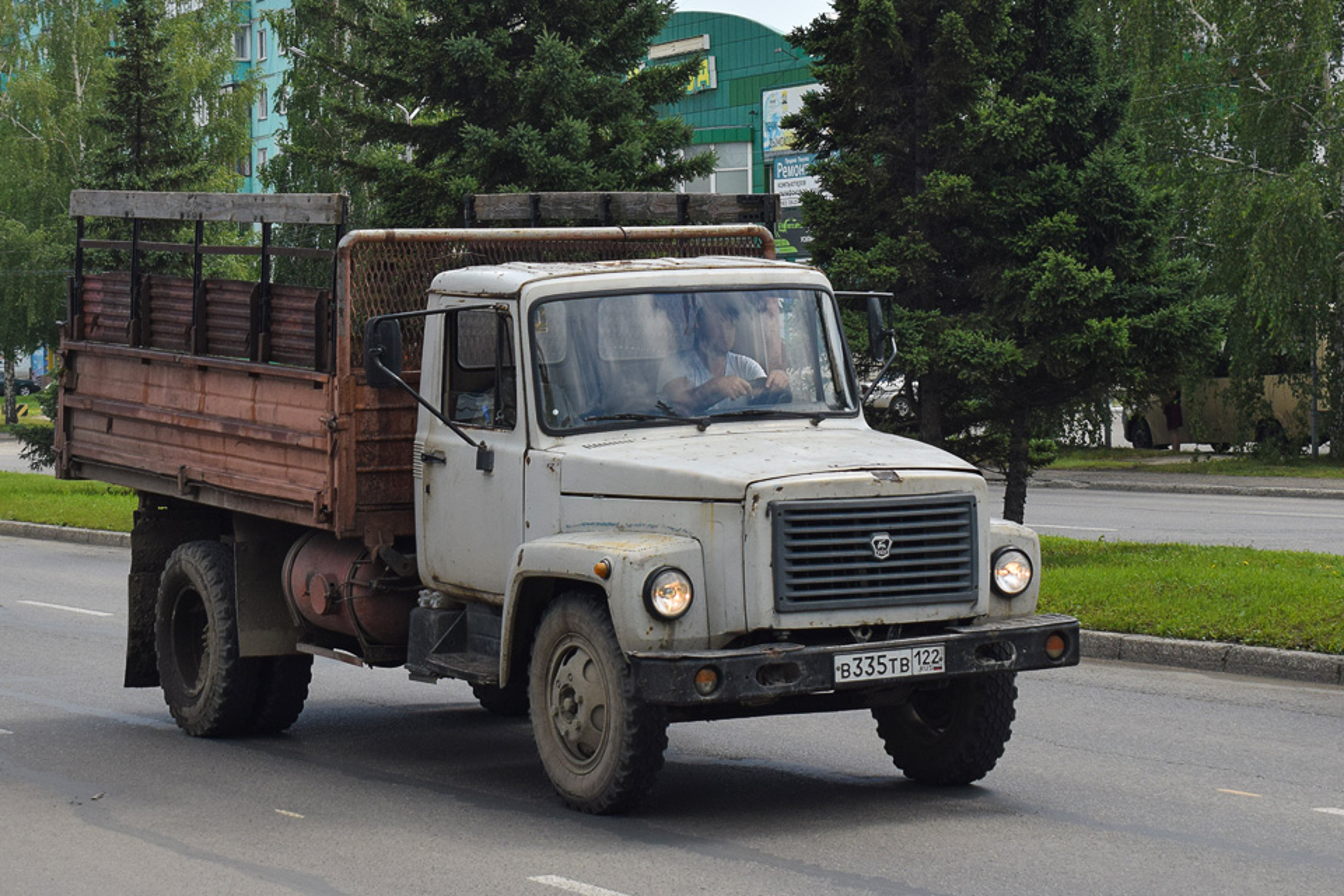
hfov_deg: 27.0
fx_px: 2800
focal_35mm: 75
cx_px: 622
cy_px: 363
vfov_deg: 18.2
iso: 400
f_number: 6.3
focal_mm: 40
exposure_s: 1/1250
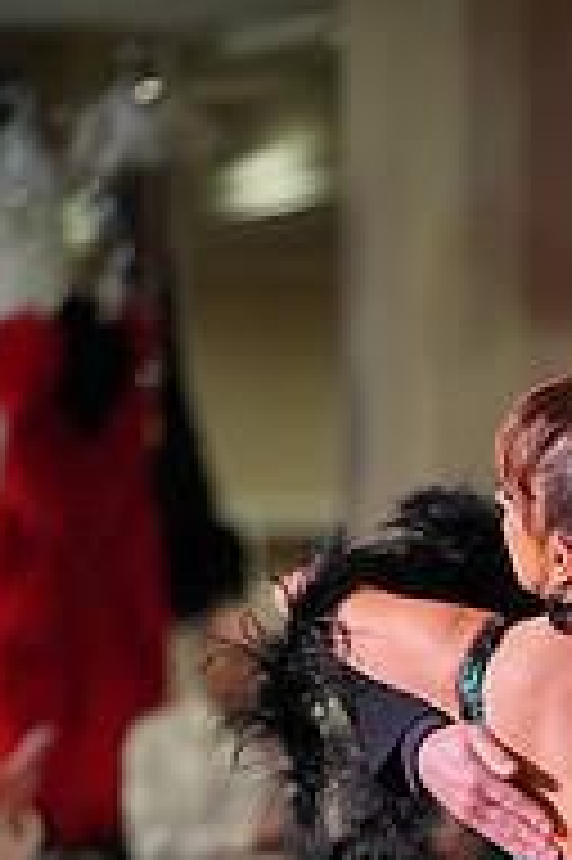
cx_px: 863
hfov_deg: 3.3
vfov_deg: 5.0
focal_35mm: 411
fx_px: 9813
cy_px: 1265
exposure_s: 1/400
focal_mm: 135
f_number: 2.8
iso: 1000
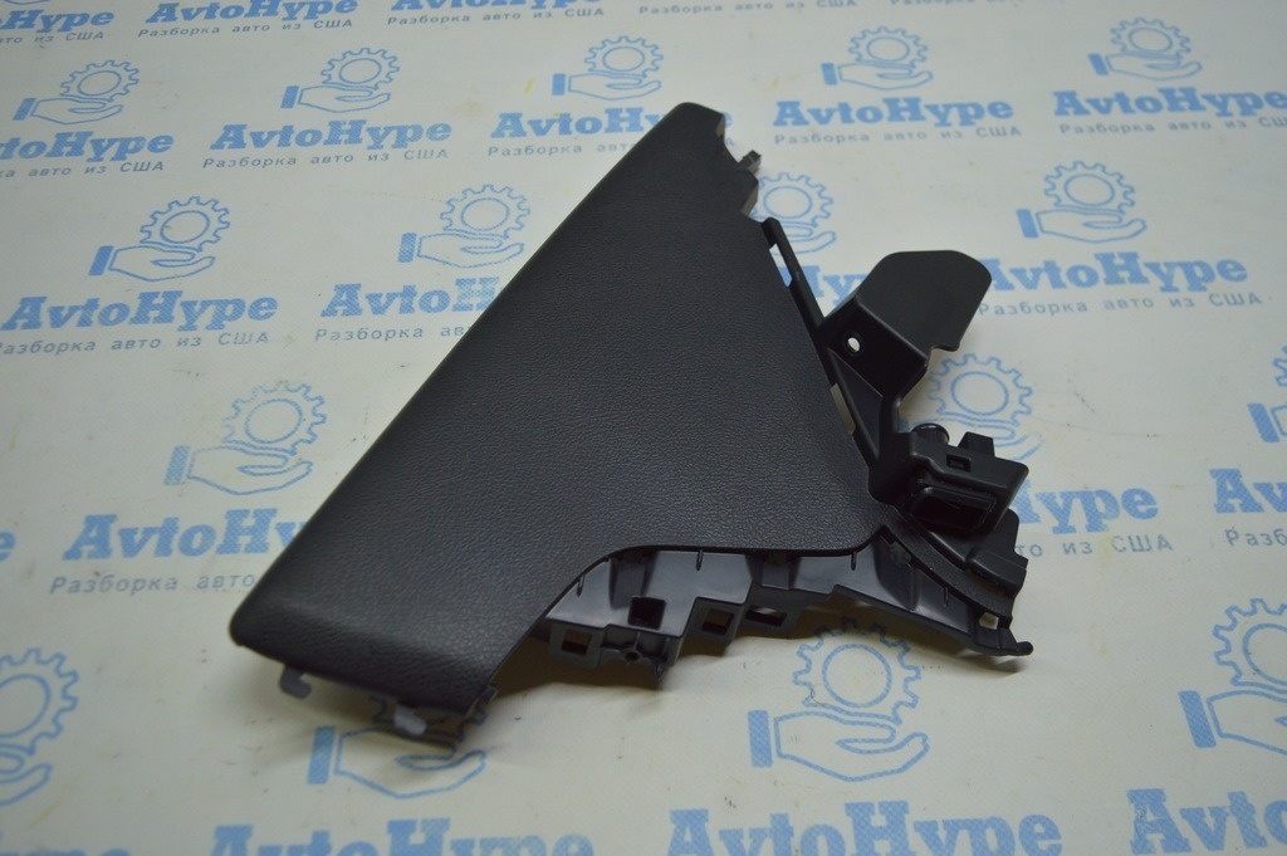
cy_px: 428
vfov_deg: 43.5
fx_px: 1072
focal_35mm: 30
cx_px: 644
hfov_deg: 62.0
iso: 400
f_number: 3.8
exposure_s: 1/125
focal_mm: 20
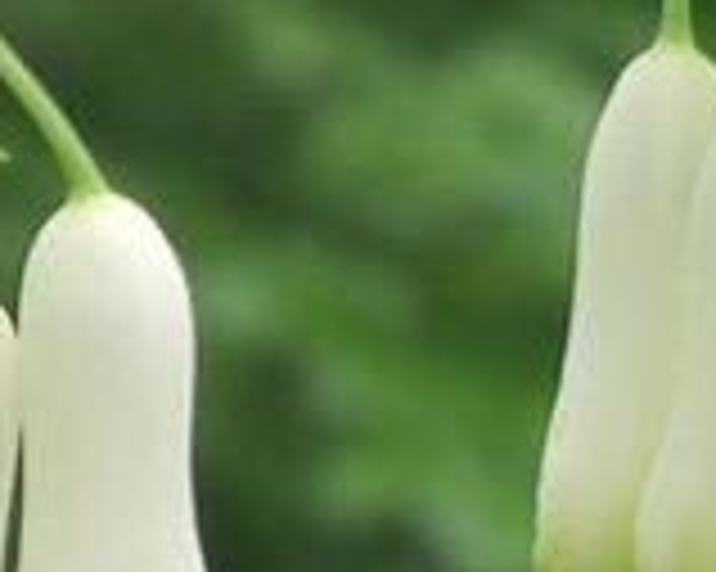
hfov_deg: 5.9
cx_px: 95
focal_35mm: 327
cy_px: 410
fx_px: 6925
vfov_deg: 4.7
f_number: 1.75
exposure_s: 1/50
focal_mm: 4.77
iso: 260
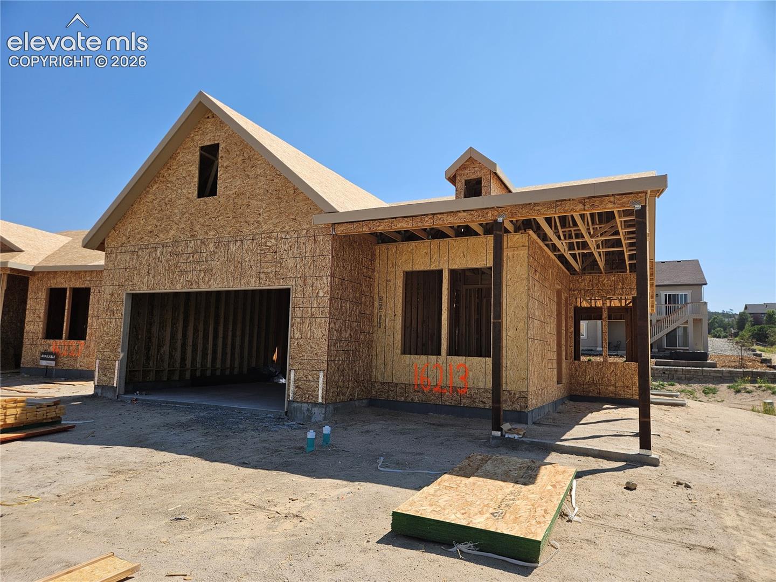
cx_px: 388
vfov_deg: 58.9
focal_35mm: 23
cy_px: 291
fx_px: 516
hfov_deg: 73.9
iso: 25
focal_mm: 5.4
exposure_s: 1/2222
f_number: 1.8
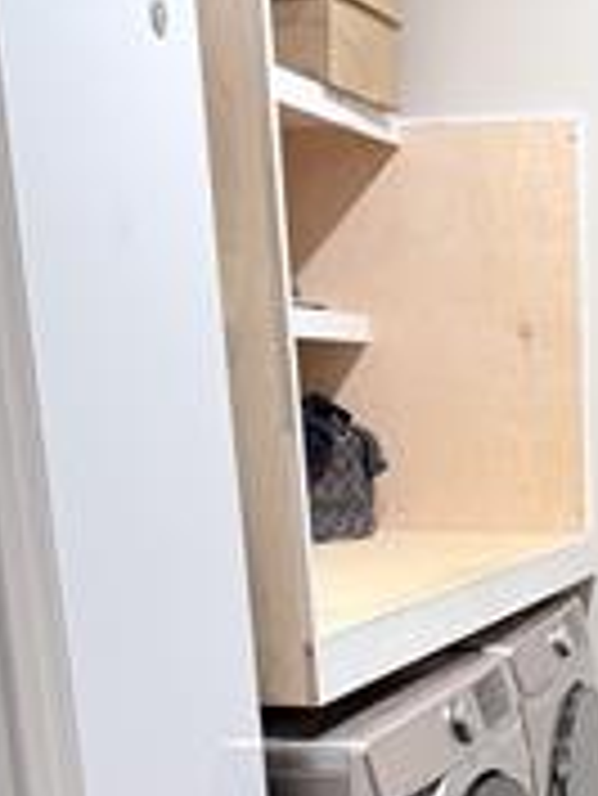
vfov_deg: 28.3
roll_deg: +0.5
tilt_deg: -14.3
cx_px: 679
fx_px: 1495
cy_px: 765
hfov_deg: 21.3
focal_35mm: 65
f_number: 1.78
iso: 640
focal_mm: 6.76
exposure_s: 1/60
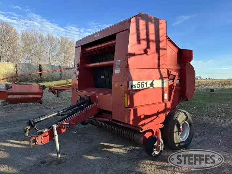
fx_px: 161
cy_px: 87
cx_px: 116
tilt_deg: -3.3
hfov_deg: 71.6
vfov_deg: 56.8
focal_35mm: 24
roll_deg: +1.6
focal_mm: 6.86
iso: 80
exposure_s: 1/1256
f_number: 1.78
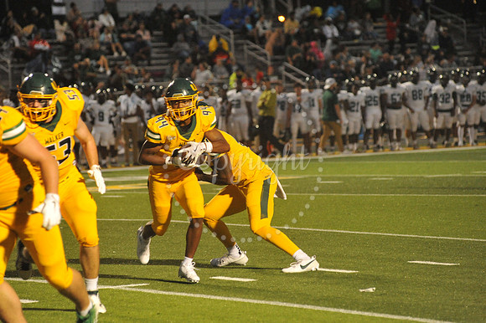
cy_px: 162
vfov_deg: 6.9
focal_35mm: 200
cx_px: 243
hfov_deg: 10.3
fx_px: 2698
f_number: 5
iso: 6400
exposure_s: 1/320
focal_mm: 200
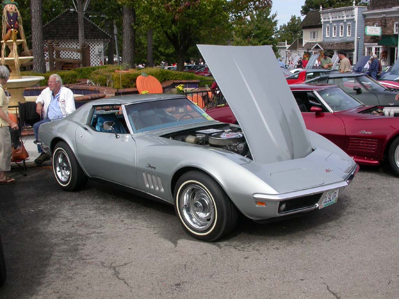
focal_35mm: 38
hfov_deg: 49.0
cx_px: 200
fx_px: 438
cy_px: 150
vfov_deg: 37.7
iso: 100
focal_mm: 7.85
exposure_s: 1/310
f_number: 6.7
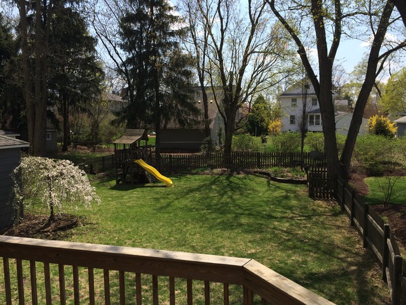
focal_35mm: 29
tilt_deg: -7.0
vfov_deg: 48.2
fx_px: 340
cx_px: 203
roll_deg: +1.3
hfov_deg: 61.7
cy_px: 152
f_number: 2.2
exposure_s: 1/1866
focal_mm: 4.15
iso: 32
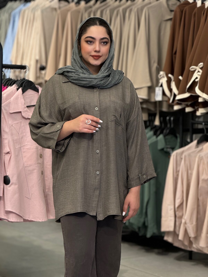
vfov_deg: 16.4
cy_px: 138
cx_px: 104
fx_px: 961
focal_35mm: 120
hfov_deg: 12.3
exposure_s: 1/99
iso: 80
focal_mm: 15.66
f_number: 2.8
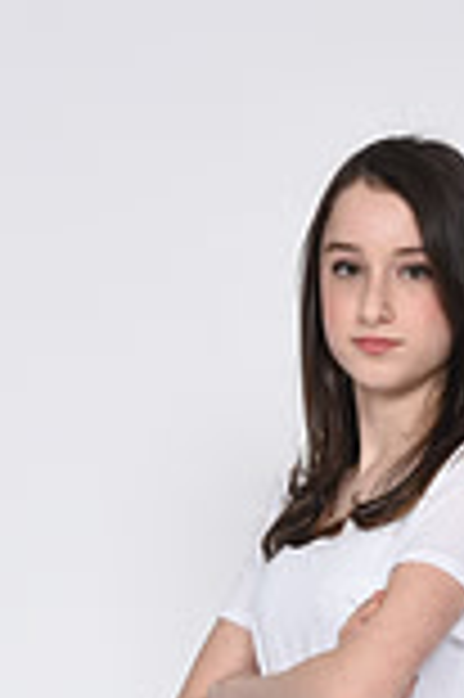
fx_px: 3197
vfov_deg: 12.1
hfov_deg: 8.3
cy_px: 941
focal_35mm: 165
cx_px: 394
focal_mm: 44
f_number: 8
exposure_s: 1/125
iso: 160
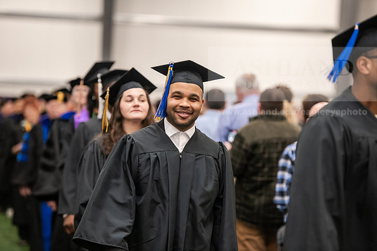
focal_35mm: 155
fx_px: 1623
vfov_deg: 8.9
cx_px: 188
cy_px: 126
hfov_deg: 13.2
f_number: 3.2
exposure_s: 1/200
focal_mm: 155
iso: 2500
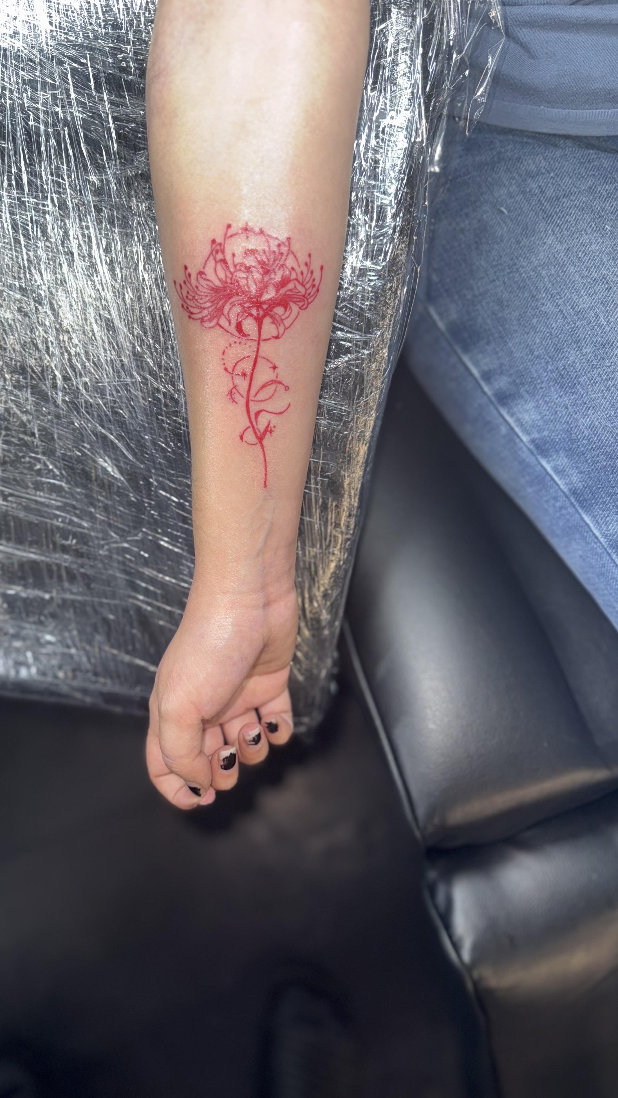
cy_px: 534
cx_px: 243
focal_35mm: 27
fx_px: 787
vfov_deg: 69.8
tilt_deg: -72.0
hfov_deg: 42.7
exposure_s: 1/54
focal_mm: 6.76
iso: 80
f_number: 1.78
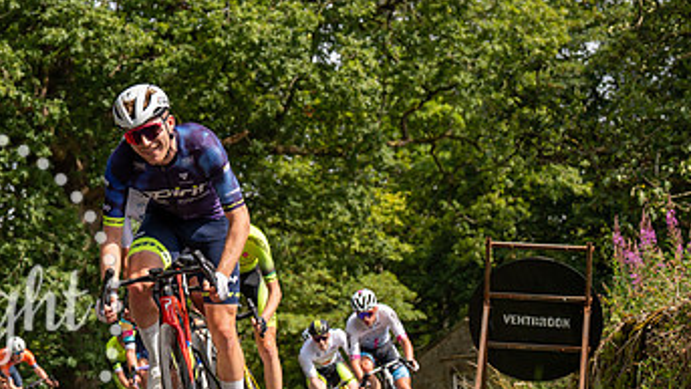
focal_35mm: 124
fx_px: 2272
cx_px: 246
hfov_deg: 17.3
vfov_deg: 9.8
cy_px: 207
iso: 200
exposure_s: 1/1000
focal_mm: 70
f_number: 5
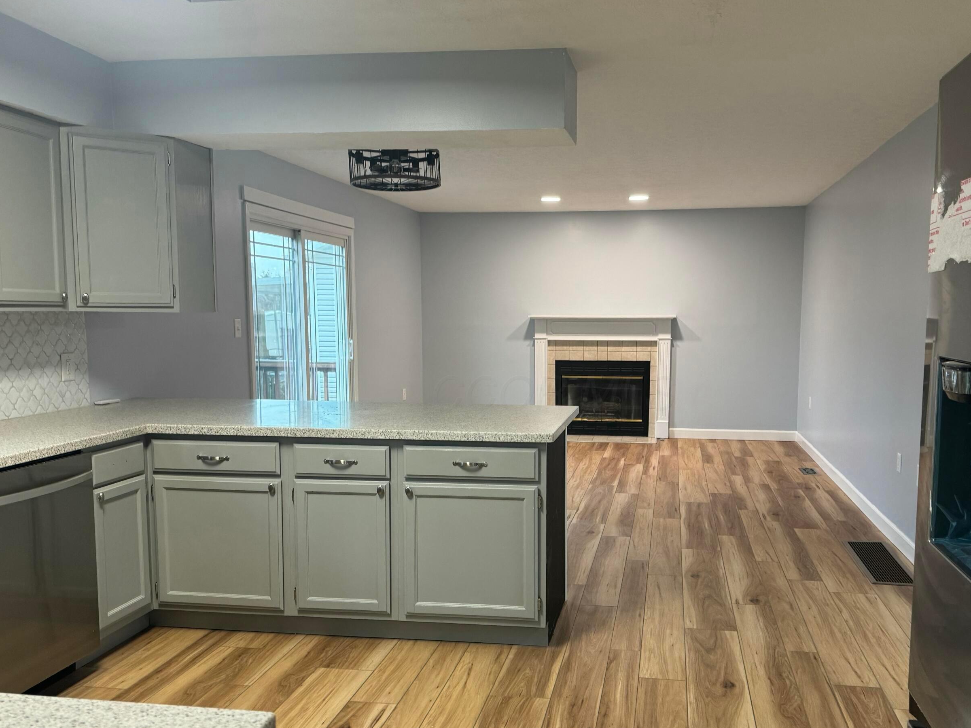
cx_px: 554
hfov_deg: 59.7
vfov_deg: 46.8
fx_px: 842
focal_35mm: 30
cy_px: 393
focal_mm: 6.76
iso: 200
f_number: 1.78
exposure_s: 1/60
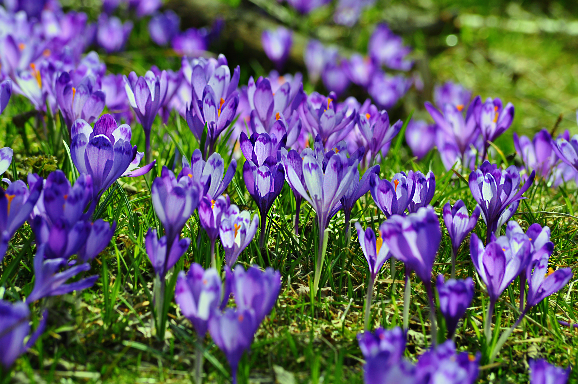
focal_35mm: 300
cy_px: 192
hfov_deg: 6.9
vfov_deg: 4.6
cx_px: 289
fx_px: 4811
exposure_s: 1/250
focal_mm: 200
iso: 280
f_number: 10
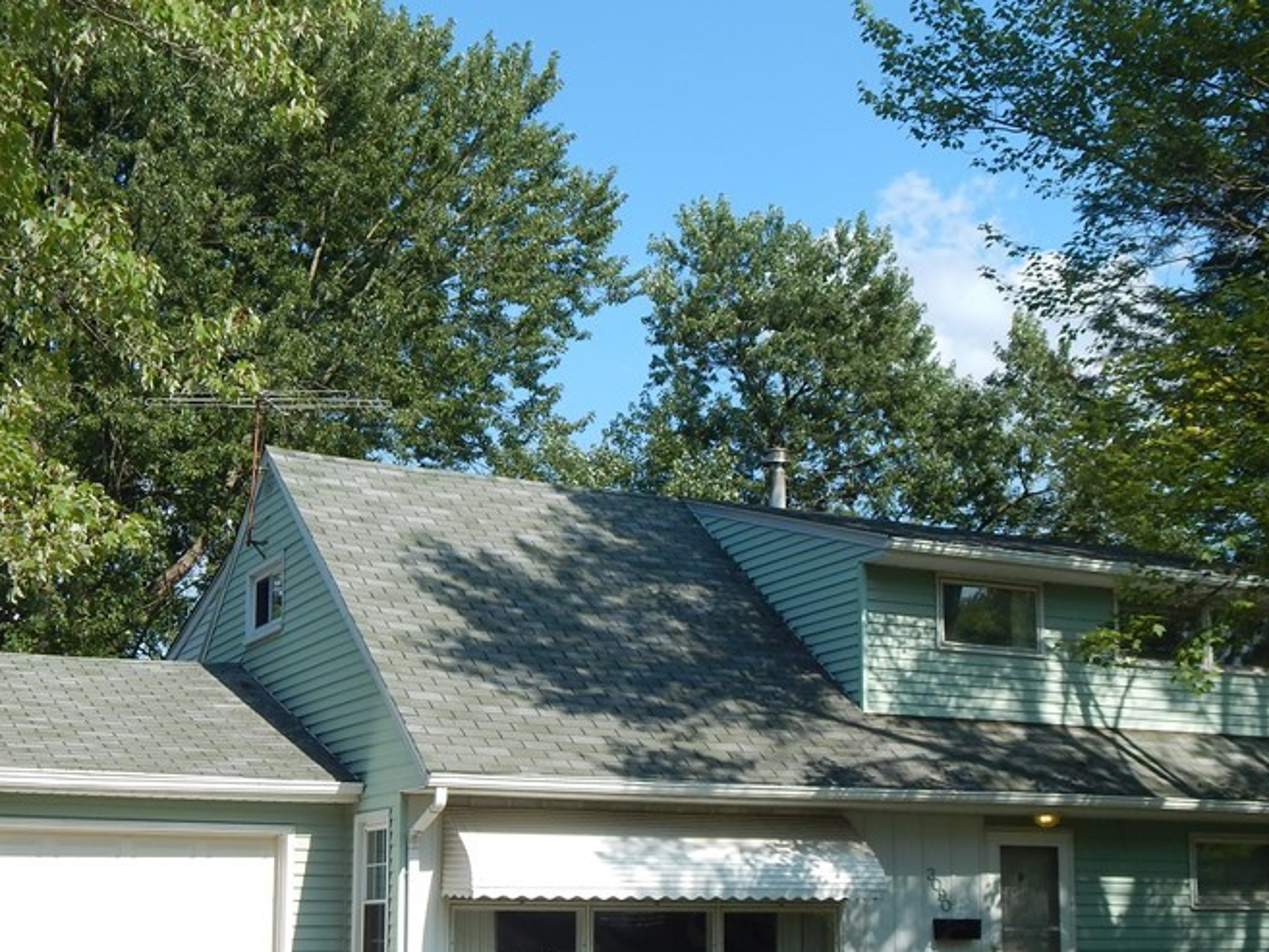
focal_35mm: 53
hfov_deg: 36.1
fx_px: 1943
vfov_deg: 27.3
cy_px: 682
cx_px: 693
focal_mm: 6.1
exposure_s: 1/1000
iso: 125
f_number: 3.3
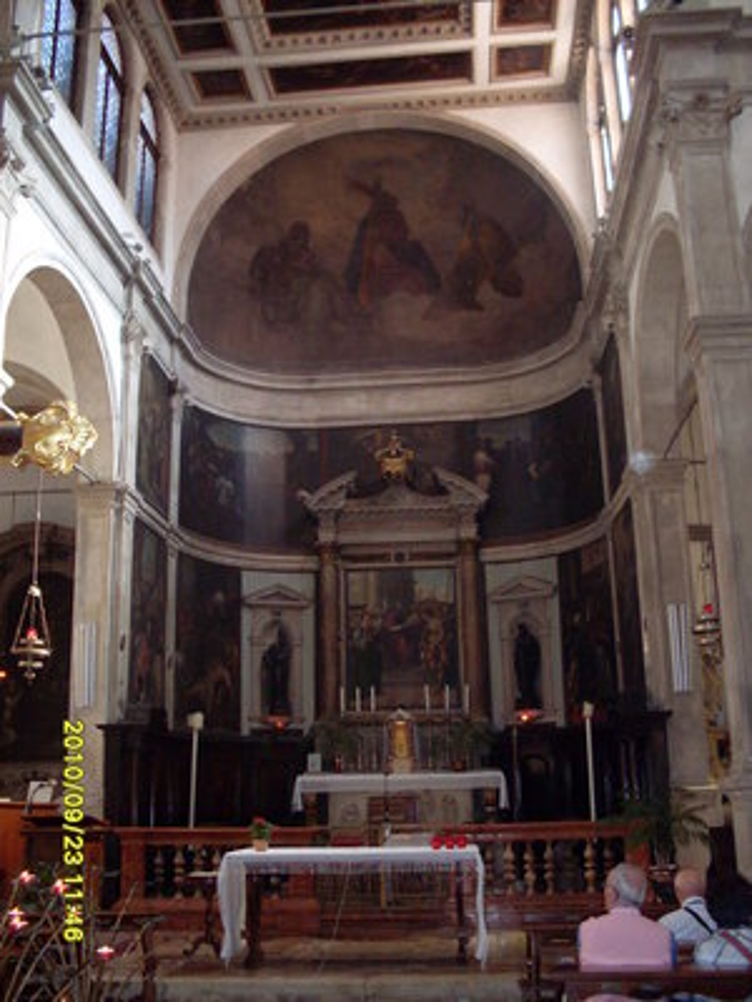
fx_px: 1101
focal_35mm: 38
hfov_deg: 37.7
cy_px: 501
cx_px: 376
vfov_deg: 49.0
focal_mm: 6.3
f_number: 2.8
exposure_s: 1/45
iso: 240
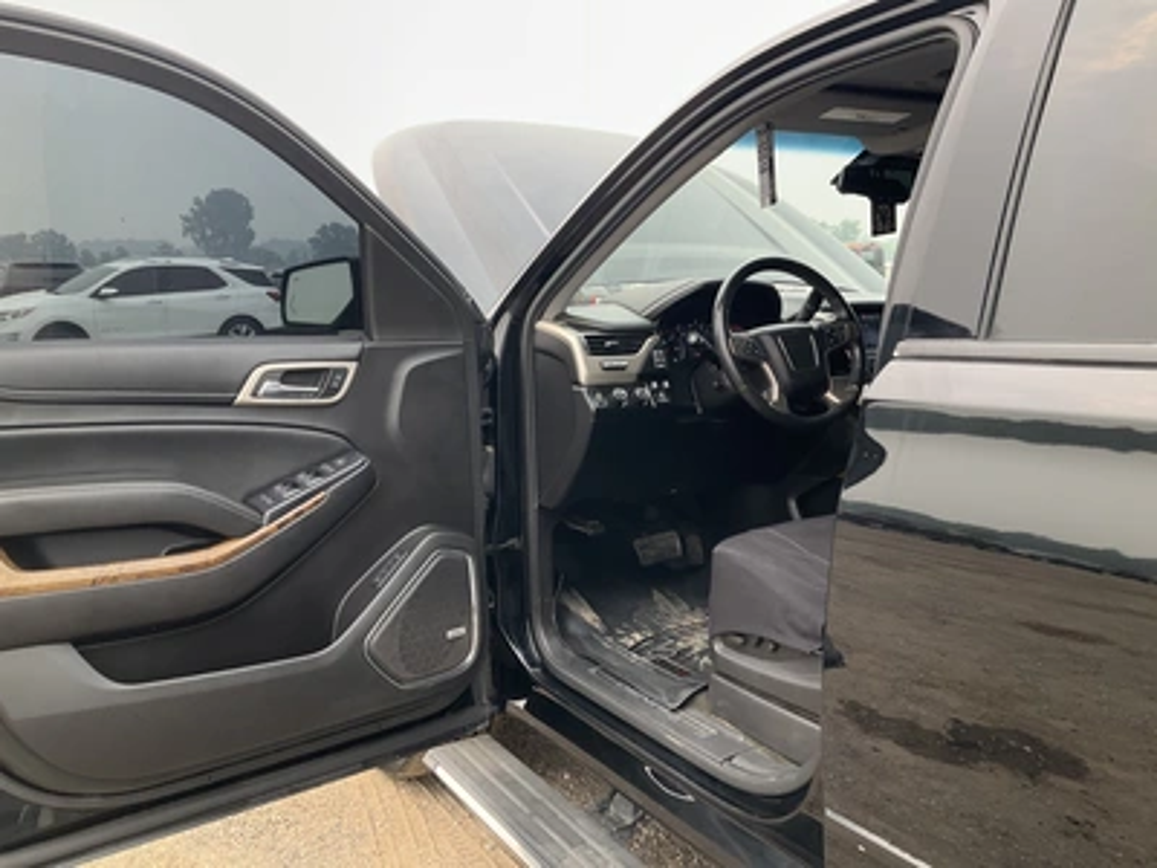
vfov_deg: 48.2
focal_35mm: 29
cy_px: 434
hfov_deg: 61.7
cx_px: 578
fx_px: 969
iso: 25
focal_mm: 3
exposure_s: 1/213
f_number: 1.8
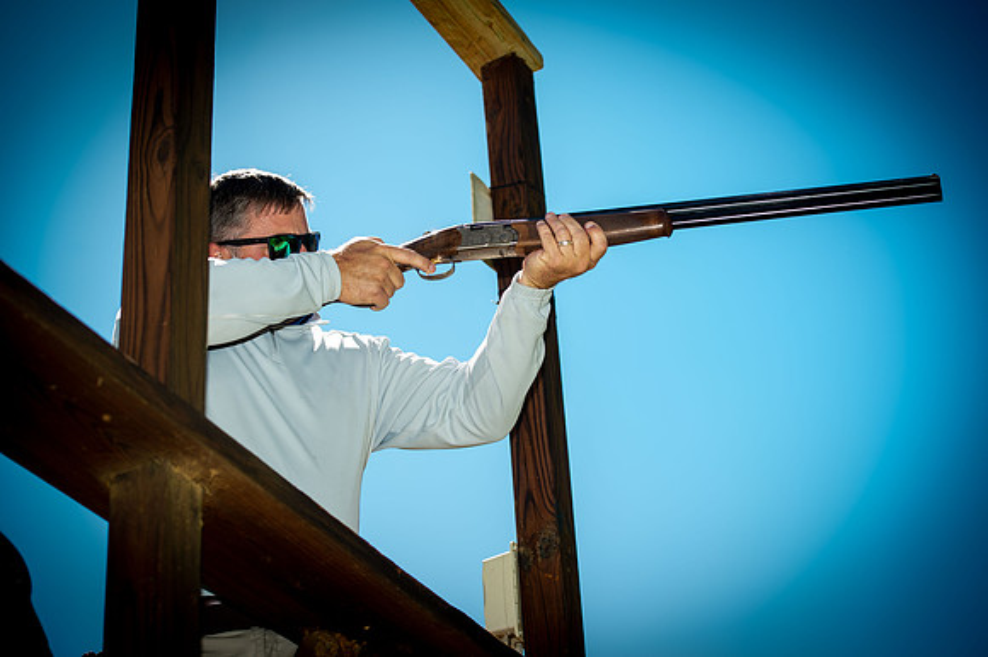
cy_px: 328
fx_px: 1920
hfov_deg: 28.9
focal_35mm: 70
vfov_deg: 19.4
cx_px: 494
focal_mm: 70
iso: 50
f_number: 4
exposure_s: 1/250
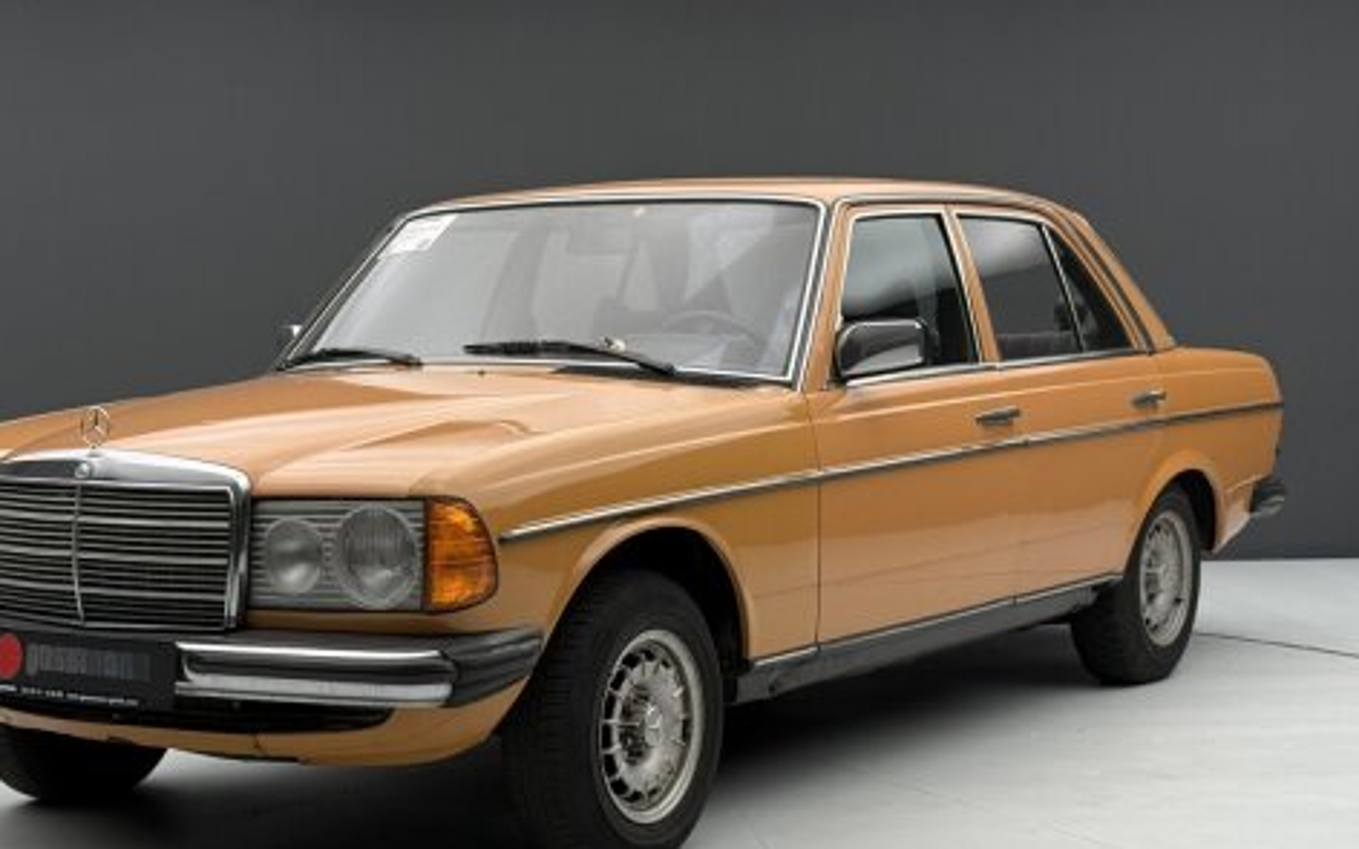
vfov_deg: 18.8
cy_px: 633
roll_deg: +0.2
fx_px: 2556
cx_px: 547
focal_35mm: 69
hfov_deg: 29.7
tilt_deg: -7.8
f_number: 1.78
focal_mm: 6.76
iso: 100
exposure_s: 1/76
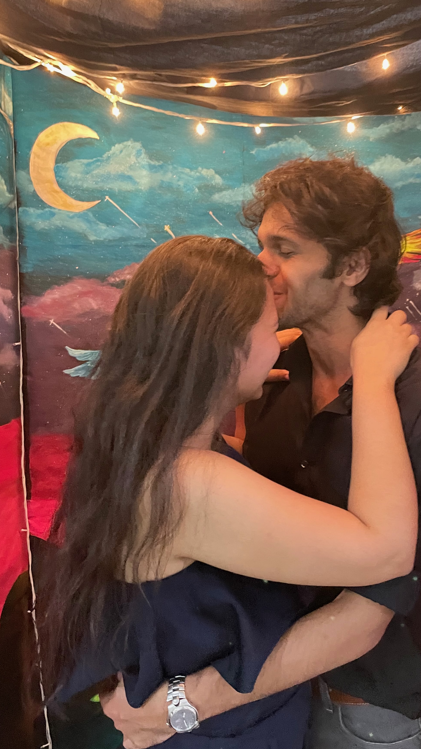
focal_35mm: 33
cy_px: 353
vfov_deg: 59.4
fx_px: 655
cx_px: 314
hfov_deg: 34.9
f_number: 1.6
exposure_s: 1/25
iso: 1000
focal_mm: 4.2
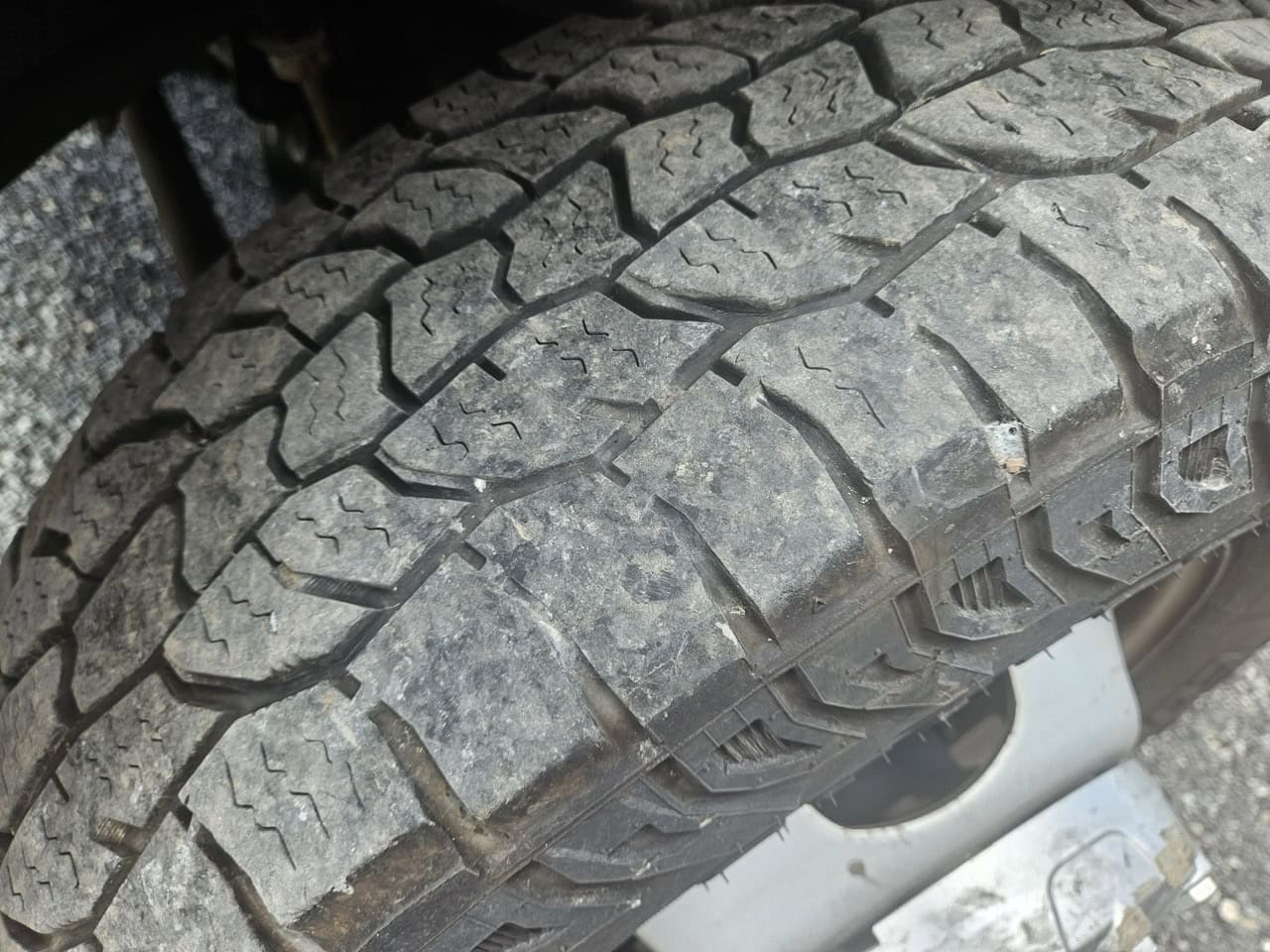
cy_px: 476
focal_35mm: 23
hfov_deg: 73.9
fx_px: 844
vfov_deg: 58.9
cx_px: 635
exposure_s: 1/120
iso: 50
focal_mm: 5.4
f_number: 1.8
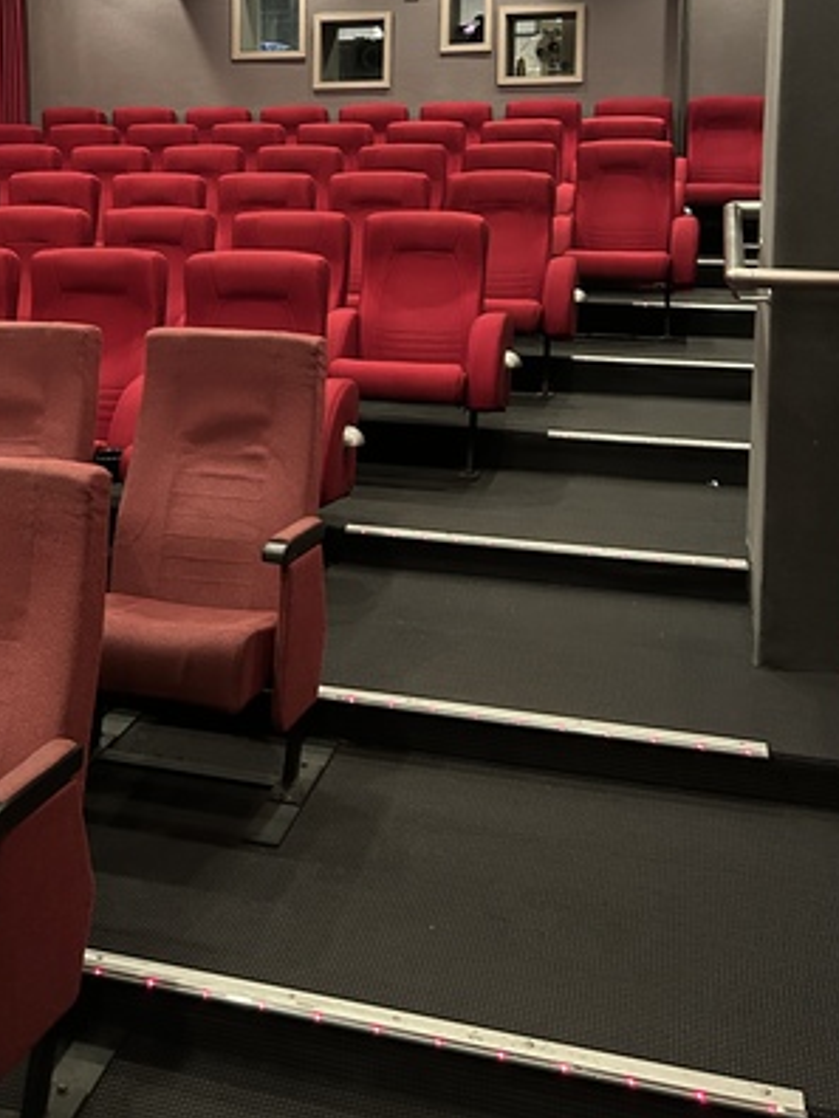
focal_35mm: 42
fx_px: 1357
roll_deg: -0.3
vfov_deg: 43.6
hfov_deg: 33.8
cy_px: 305
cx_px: 226
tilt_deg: -6.2
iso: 800
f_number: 1.5
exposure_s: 1/25
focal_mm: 5.7
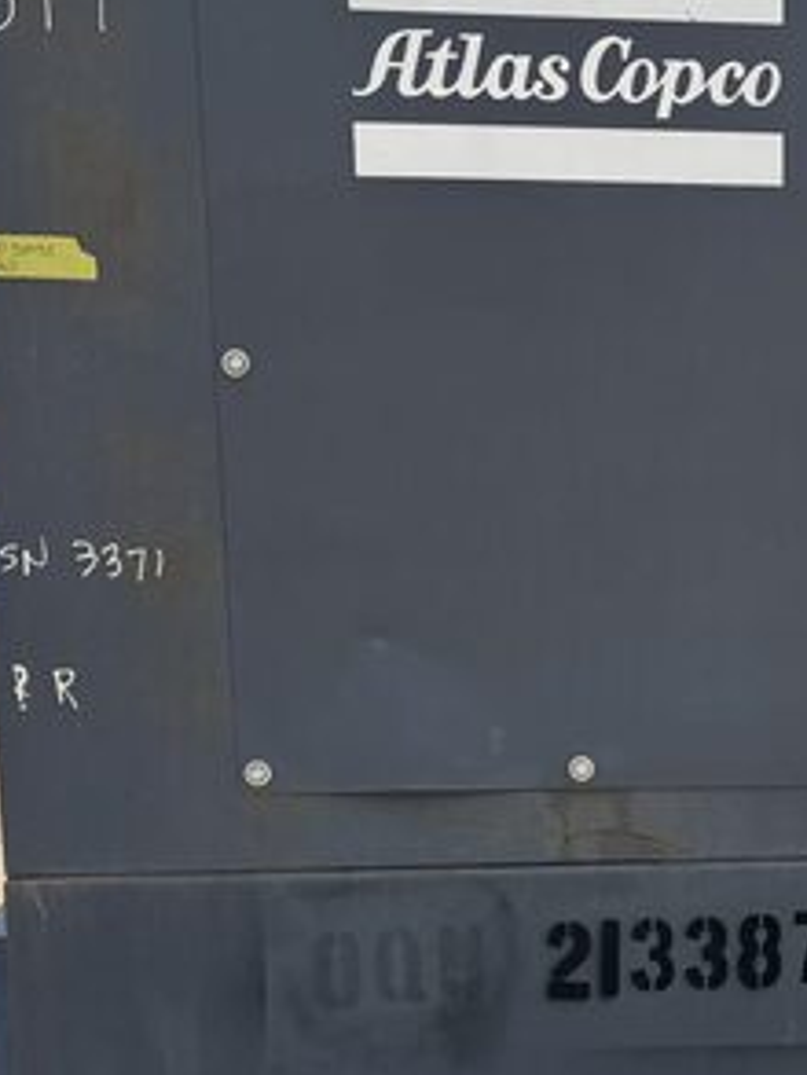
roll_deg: -1.5
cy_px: 873
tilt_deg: -12.6
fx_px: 2205
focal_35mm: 71
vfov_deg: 26.8
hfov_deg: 20.1
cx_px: 814
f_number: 1.6
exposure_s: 1/3937
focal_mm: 5.96
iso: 50
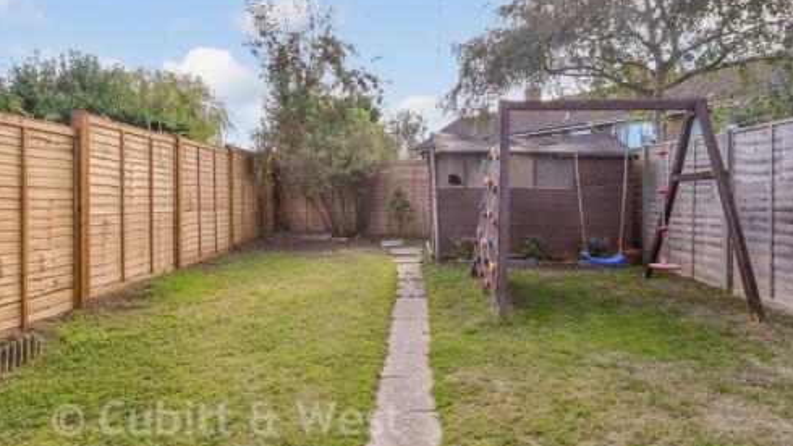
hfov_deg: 83.8
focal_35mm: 21
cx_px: 396
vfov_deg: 53.2
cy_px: 177
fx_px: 442
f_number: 8
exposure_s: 1/125
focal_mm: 10
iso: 160
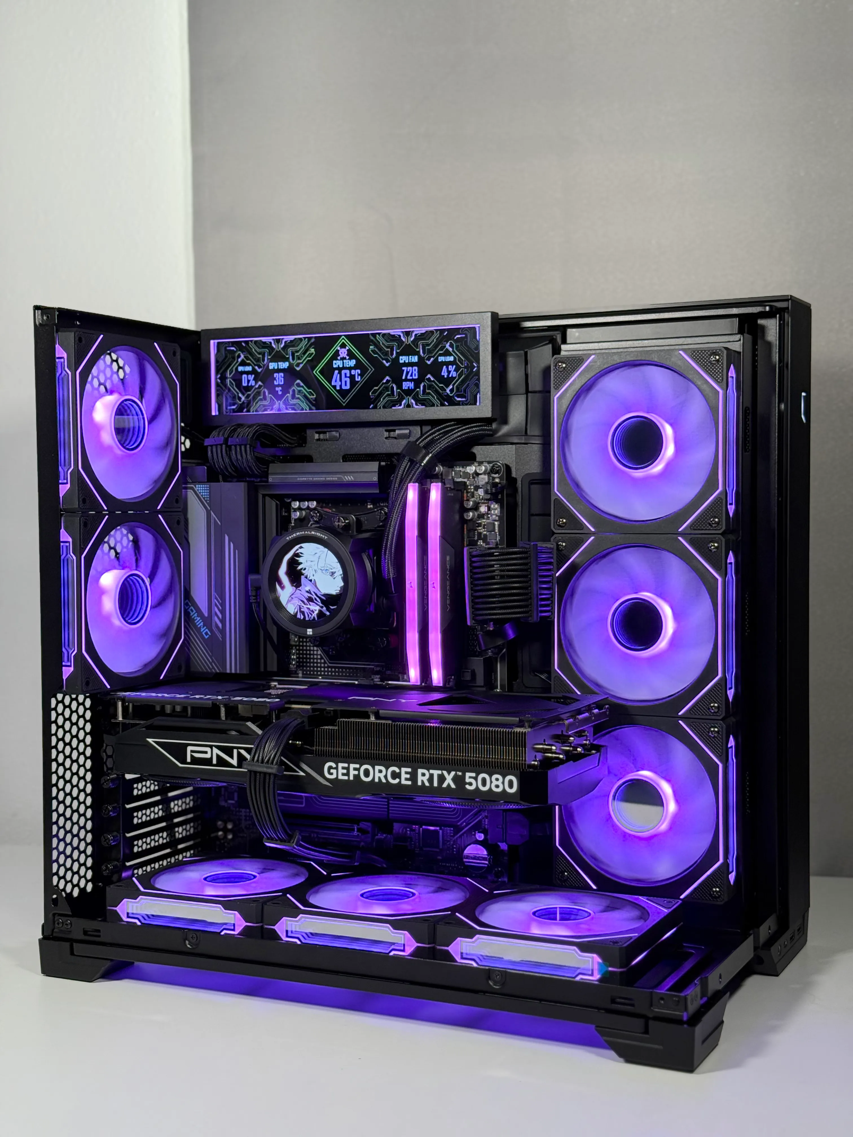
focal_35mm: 48
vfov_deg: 39.7
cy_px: 568
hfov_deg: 30.3
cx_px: 426
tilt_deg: -1.5
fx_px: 1577
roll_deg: +1.2
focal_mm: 6.76
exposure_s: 1/77
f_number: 1.78
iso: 100
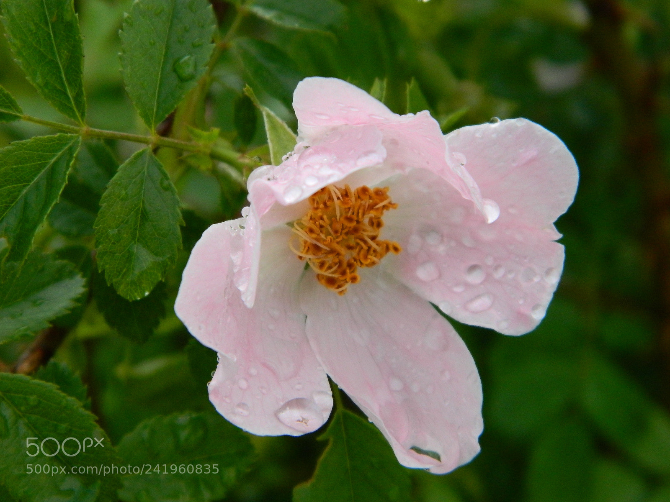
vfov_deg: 14.4
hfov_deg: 19.1
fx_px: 1994
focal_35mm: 103
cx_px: 335
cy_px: 251
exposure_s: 1/640
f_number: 4.5
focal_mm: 18.6
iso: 360
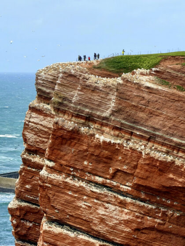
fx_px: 1425
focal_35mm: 200
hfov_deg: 7.4
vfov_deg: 9.9
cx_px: 92
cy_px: 123
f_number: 2.8
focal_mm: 16.89
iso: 25
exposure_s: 1/639
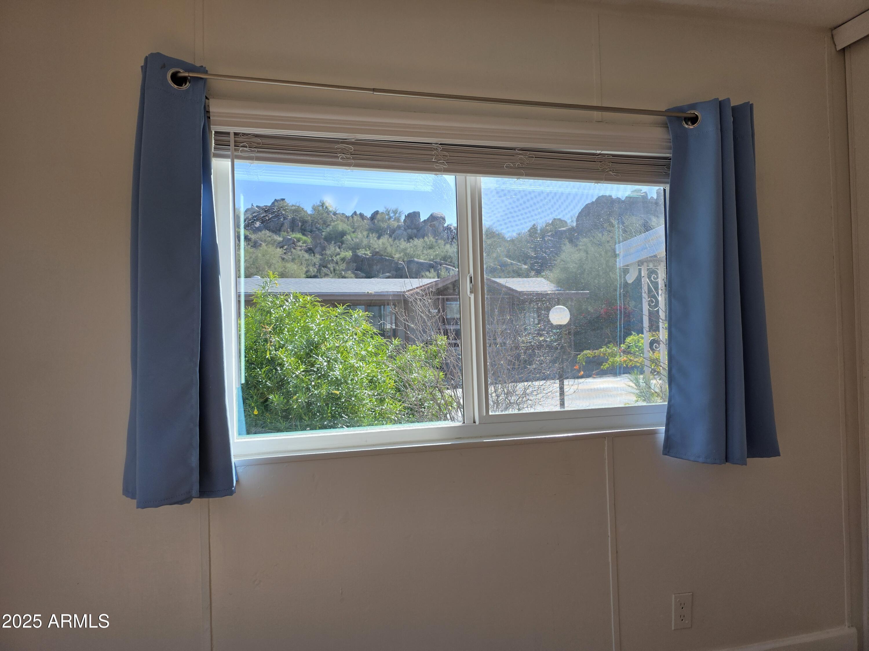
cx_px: 434
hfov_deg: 73.9
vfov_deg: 58.9
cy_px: 326
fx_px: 577
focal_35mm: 23
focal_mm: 6.3
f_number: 1.7
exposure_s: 1/2043
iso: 80
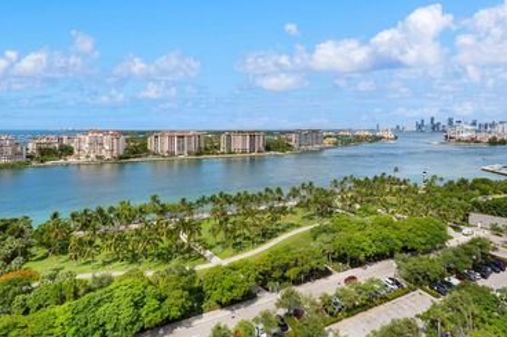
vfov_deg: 64.1
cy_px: 140
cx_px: 269
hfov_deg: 86.8
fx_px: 267
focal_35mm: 19
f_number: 11
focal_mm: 14
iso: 320
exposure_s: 1/500
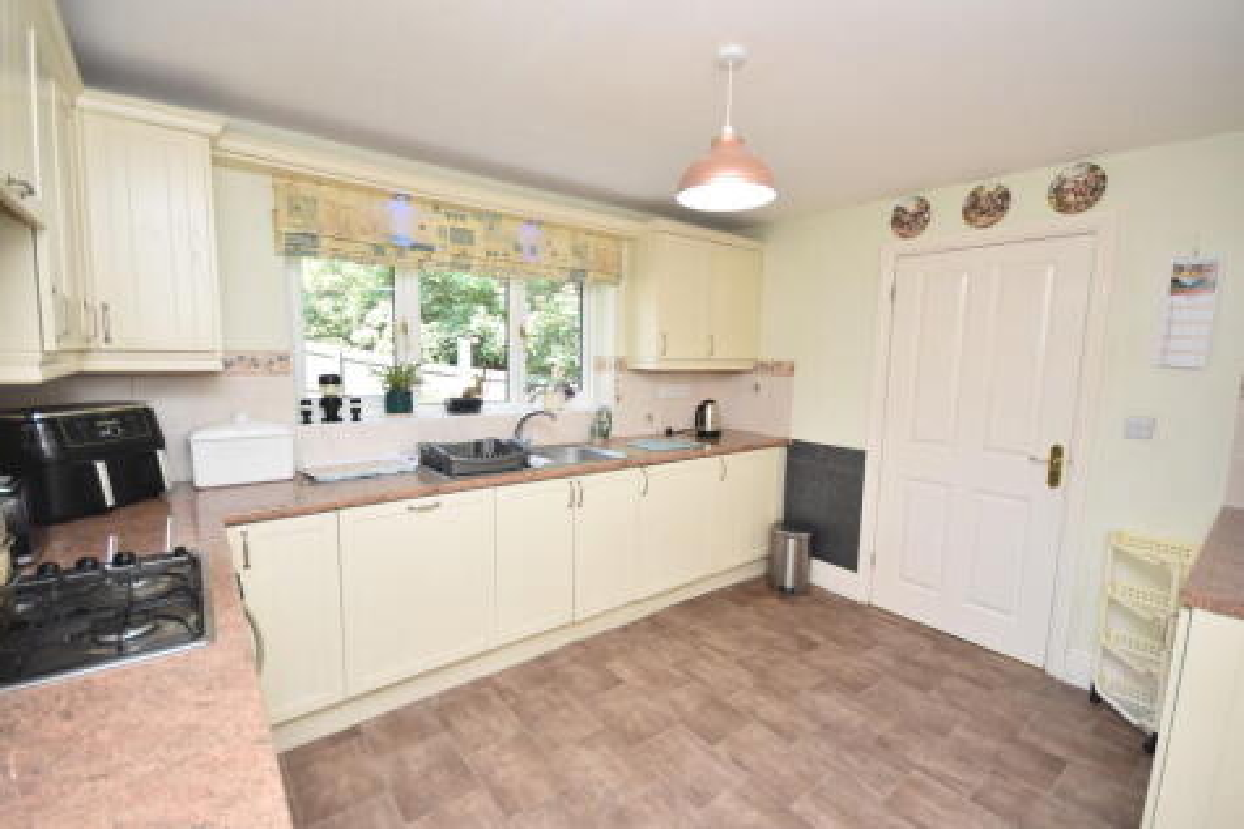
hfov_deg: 100.4
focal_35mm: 15
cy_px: 414
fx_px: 518
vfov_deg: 77.3
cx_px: 622
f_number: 4.5
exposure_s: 1/160
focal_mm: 10
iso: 800
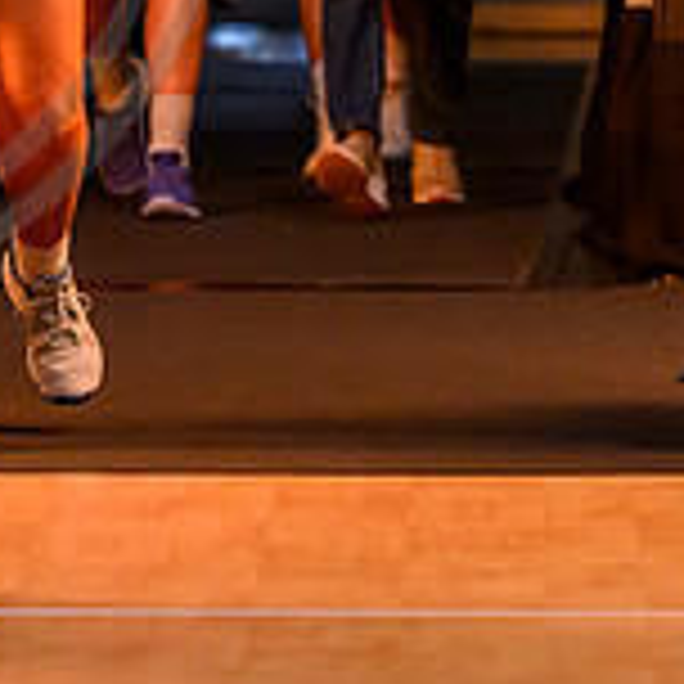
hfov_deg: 3.2
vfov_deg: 3.2
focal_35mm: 546
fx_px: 12206
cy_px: -80
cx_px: -76
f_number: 2.8
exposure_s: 1/800
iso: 4000
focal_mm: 150
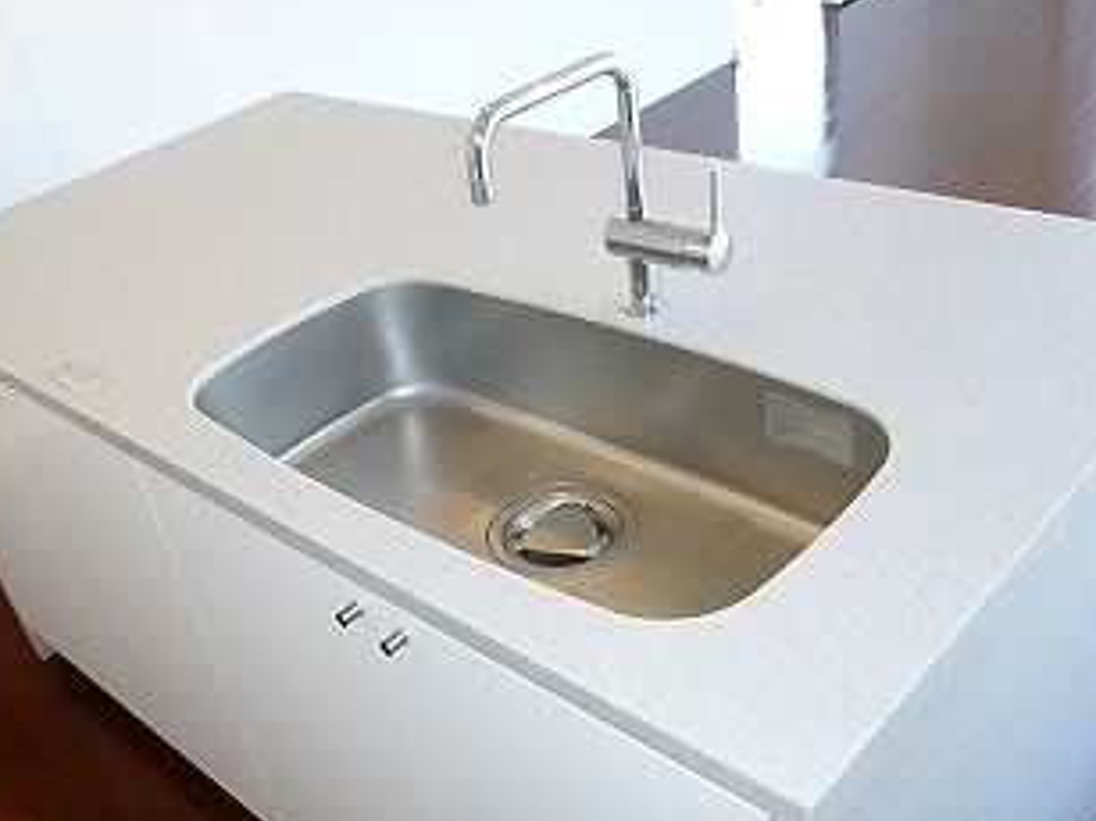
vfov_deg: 40.5
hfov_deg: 52.6
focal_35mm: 35
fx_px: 1108
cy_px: 498
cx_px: 496
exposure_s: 1/640
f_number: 3.1
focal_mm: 4.5
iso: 1600
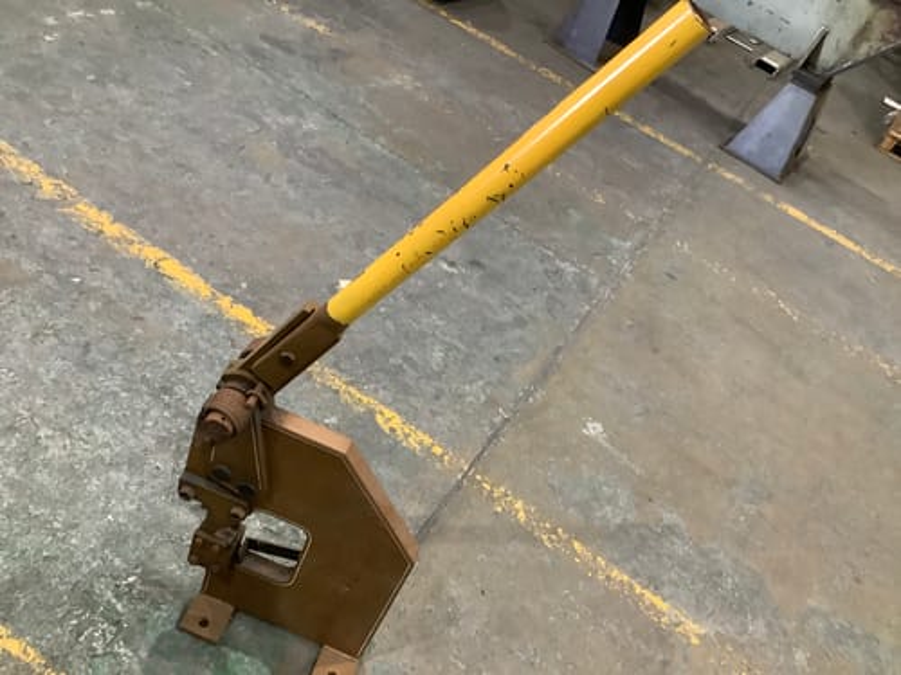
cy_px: 338
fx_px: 807
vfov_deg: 45.4
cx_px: 450
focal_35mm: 31
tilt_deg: -39.2
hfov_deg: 58.4
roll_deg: -24.1
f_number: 2.4
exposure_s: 1/60
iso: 400
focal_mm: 3.3
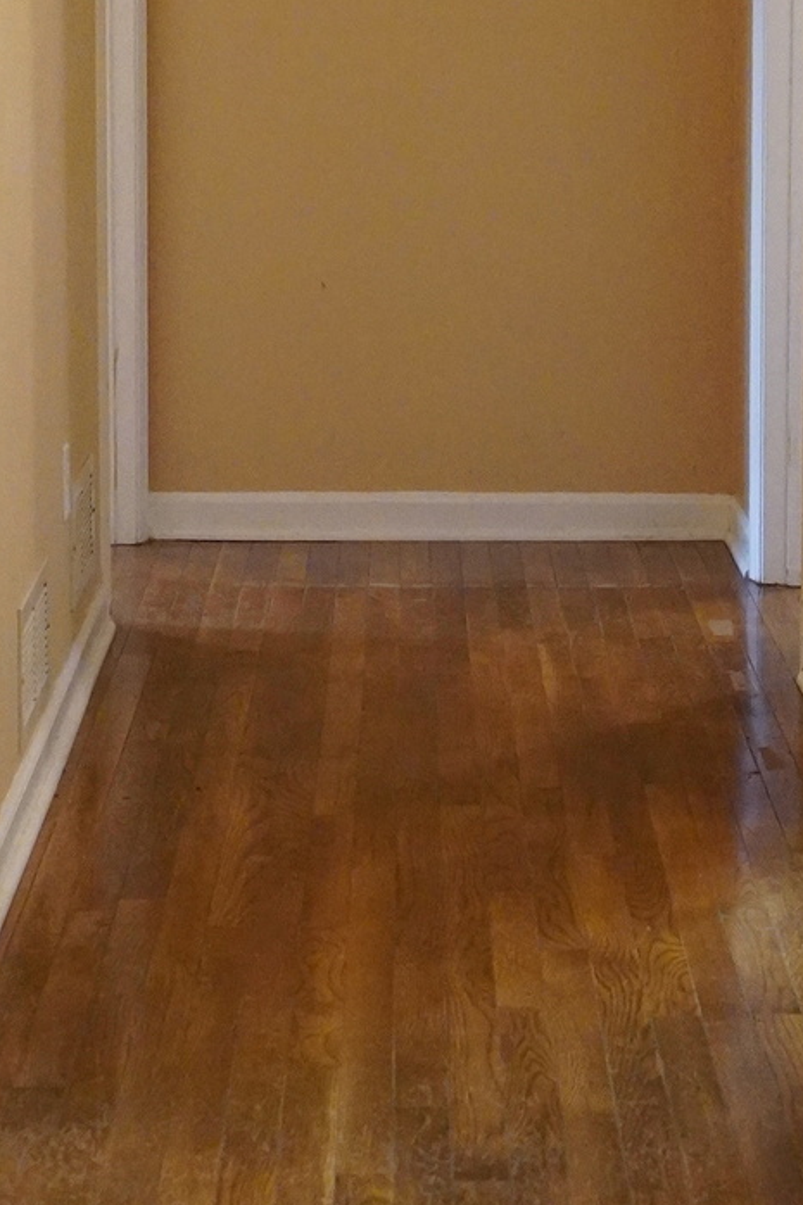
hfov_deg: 12.6
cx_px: 454
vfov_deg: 18.6
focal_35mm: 109
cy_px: 249
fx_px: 3648
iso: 5000
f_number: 4
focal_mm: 22
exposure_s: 1/160
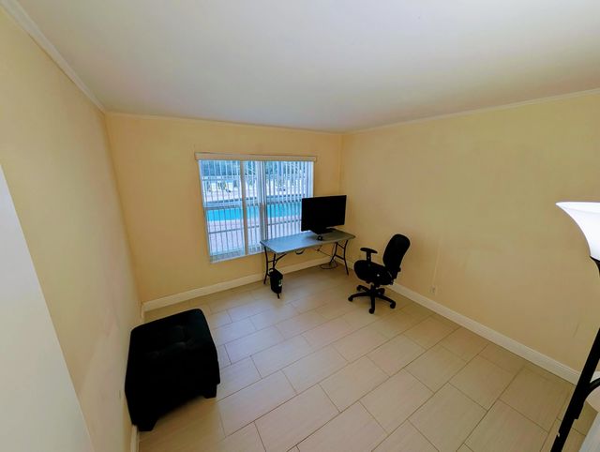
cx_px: 300
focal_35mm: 12
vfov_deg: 94.6
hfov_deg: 110.5
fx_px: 208
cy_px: 226
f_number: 1.95
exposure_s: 1/120
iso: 68
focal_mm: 2.23
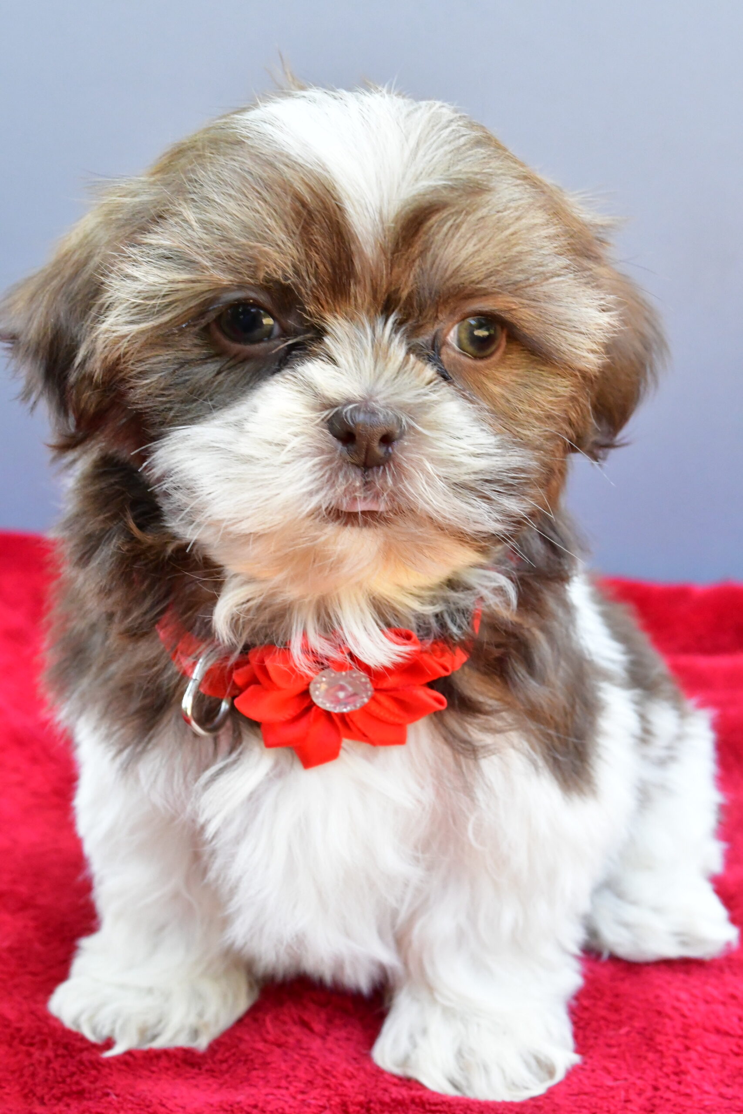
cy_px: 557
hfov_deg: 31.9
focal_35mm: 42
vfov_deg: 46.4
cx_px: 372
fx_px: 1300
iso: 5000
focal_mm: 28
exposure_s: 1/250
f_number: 10
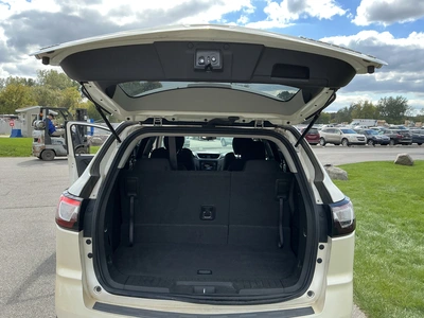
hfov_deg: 63.4
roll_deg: -1.7
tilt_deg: -2.3
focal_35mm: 28
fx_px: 343
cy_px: 159
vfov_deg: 49.7
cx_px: 212
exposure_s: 1/509
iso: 25
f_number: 1.8
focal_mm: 3
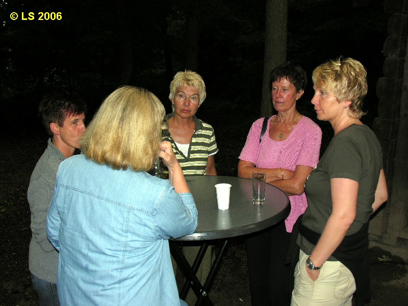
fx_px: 507
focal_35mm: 43
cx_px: 204
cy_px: 153
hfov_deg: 43.9
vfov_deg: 33.6
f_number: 2.9
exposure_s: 1/60.1
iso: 50
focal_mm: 11
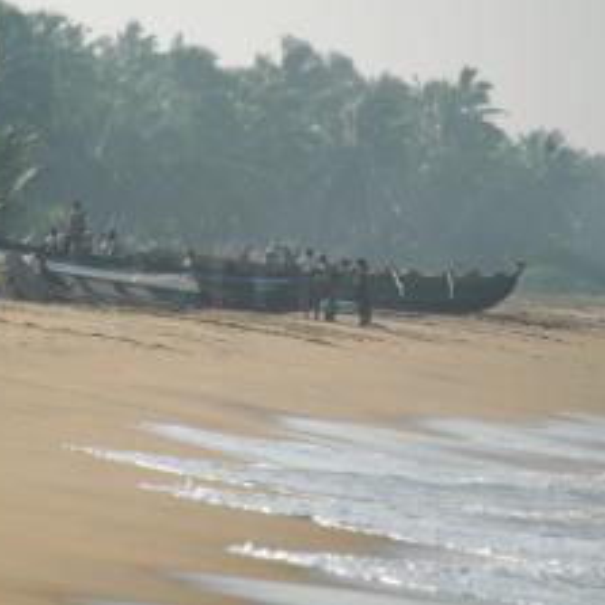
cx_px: 71
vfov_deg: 1.5
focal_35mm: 1141
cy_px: 247
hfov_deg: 1.5
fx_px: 22562
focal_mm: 500
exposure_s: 1/640
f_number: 8
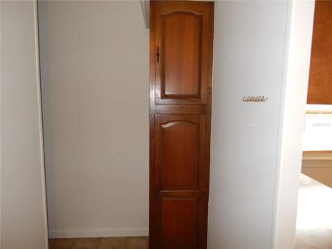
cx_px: 166
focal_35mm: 22
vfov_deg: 61.1
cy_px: 124
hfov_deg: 76.4
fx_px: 211
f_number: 3
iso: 200
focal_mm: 4
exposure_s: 1/30
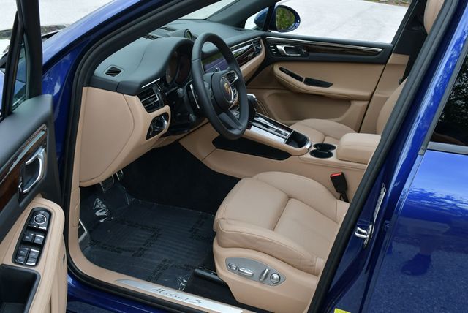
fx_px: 468
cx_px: 234
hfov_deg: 53.1
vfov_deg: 36.9
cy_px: 156
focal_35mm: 36
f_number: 5.6
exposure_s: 1/250
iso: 320
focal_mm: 18
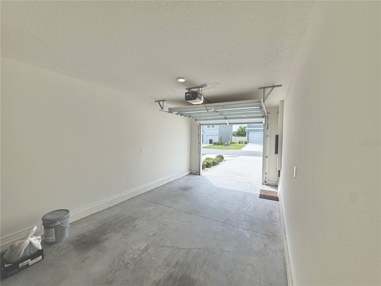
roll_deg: -0.6
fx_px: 154
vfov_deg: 85.7
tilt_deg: -2.8
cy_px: 143
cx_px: 190
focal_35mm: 14
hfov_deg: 102.1
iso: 50
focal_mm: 2.22
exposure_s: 1/502
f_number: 2.2
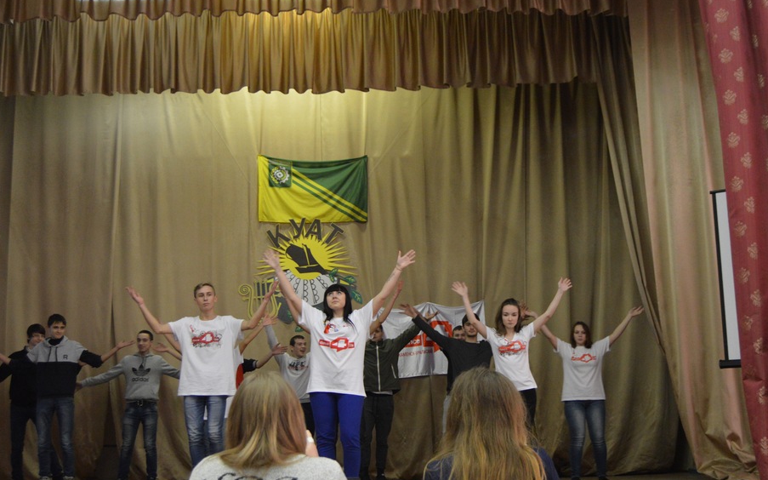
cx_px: 398
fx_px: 921
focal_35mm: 44
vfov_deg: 29.2
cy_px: 278
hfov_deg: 45.3
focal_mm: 26
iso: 2200
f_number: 4
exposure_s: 1/60
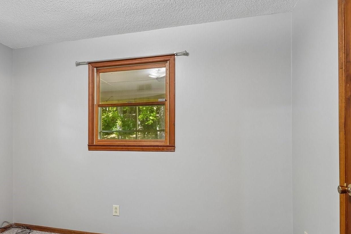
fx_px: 292
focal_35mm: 30
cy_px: 143
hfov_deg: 59.4
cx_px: 99
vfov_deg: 43.3
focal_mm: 18
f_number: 8
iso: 400
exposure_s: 1/5
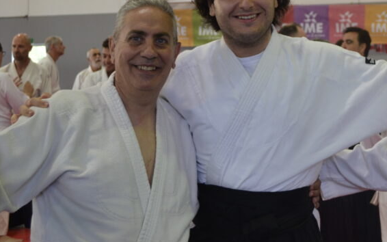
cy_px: 47
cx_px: 337
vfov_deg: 15.6
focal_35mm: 83
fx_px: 876
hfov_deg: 24.3
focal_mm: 30
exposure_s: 1/40
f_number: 4.5
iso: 400
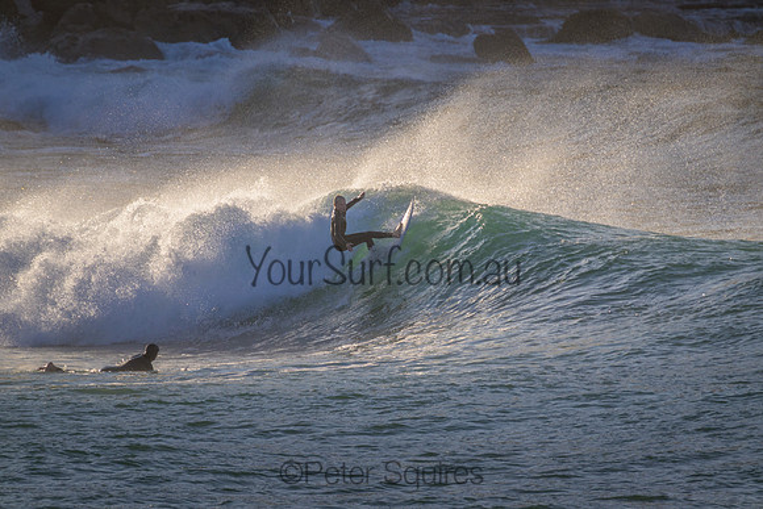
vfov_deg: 1.7
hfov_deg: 2.6
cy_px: 254
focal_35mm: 800
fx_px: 16959
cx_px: 382
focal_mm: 800
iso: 800
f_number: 11
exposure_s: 1/1250
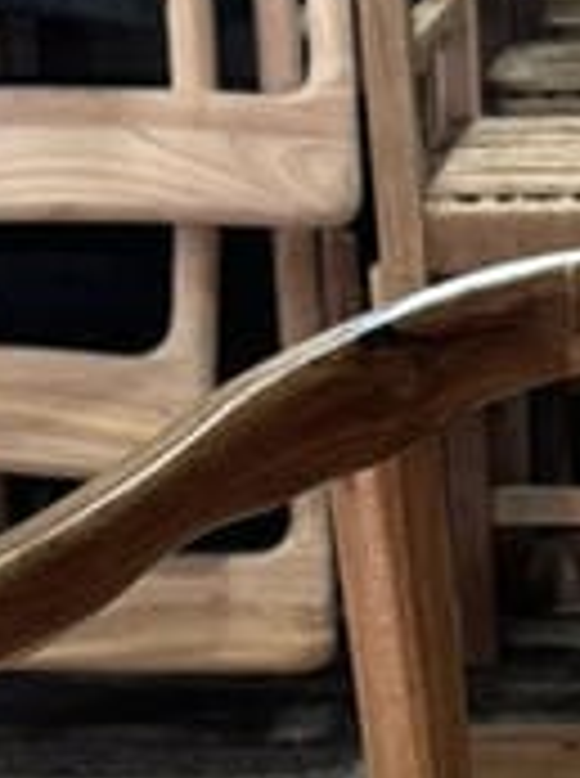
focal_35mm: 139
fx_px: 3117
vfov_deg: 13.1
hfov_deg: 10.3
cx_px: 836
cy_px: 1318
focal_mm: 6.76
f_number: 1.78
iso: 320
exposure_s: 1/50
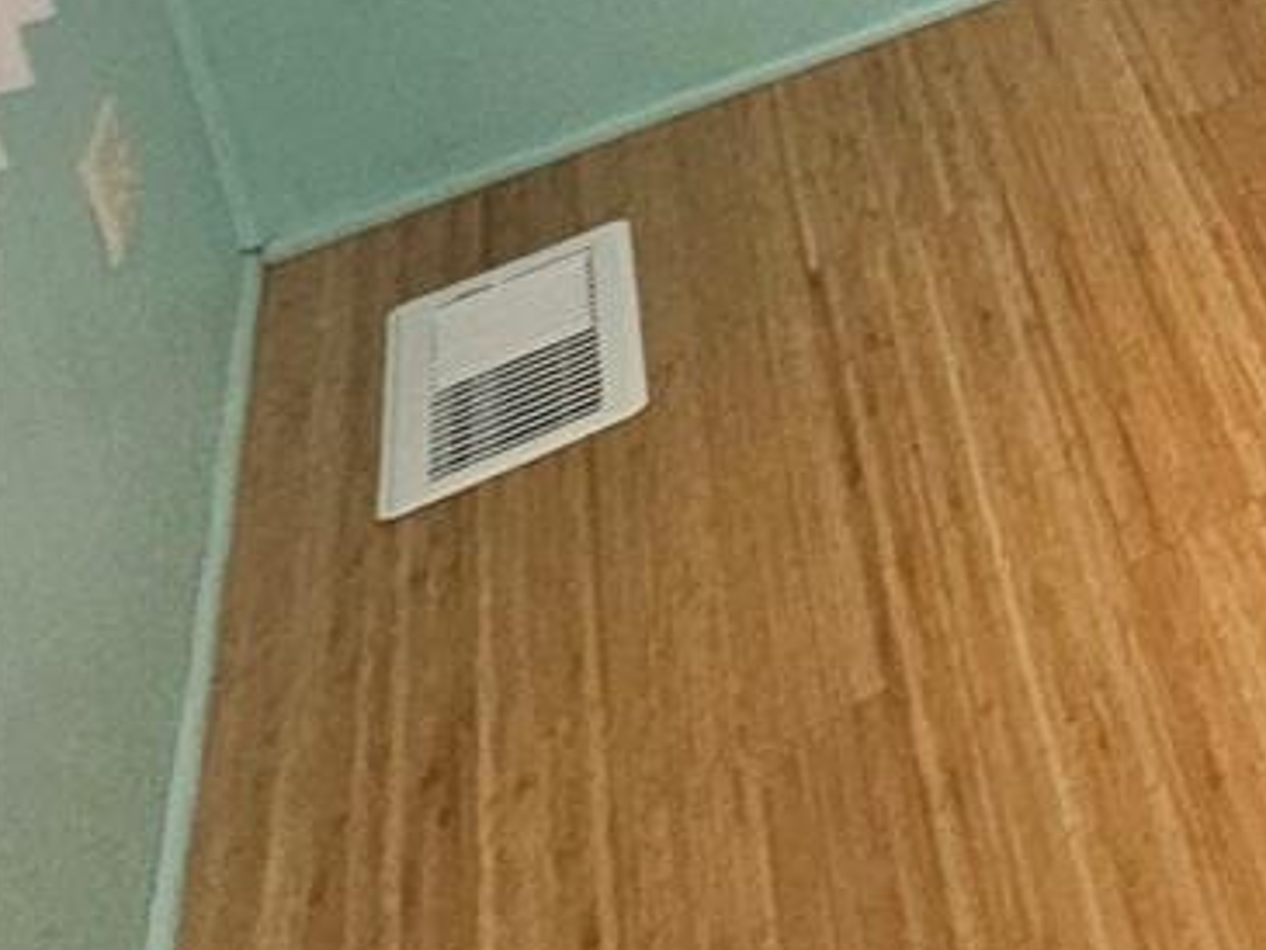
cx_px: 2754
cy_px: -915
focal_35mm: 57
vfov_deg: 18.1
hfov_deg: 17.4
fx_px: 2085
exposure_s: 1/77.4
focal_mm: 2.2
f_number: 2.2
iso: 250
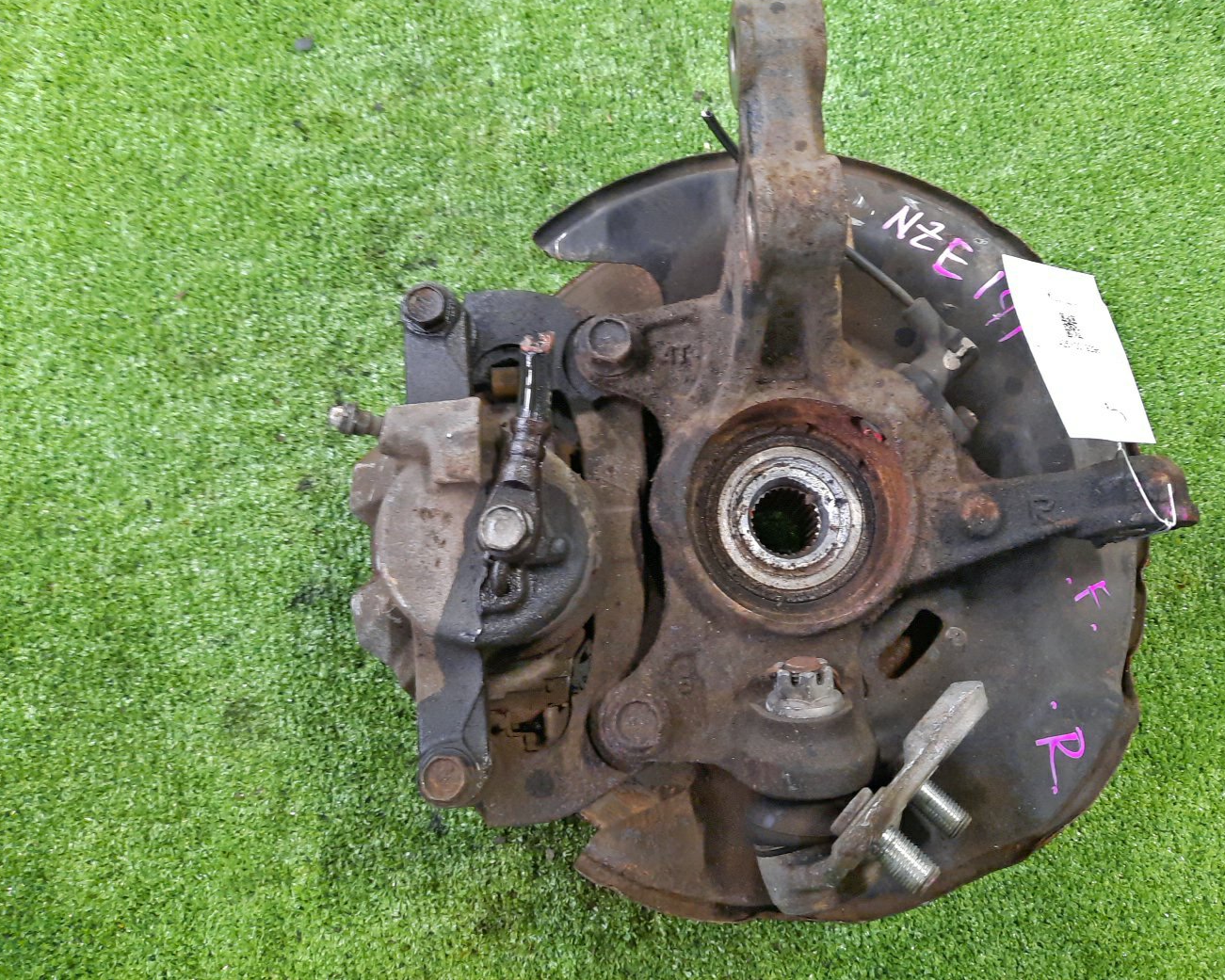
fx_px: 979
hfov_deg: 63.9
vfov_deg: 53.2
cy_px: 473
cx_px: 671
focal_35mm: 27
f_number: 2
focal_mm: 4.6
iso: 503
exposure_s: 1/25
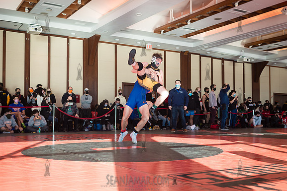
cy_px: 108
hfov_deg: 47.4
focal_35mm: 41
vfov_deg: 32.6
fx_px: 327
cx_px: 146
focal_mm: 35
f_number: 3.5
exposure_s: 1/400
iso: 400
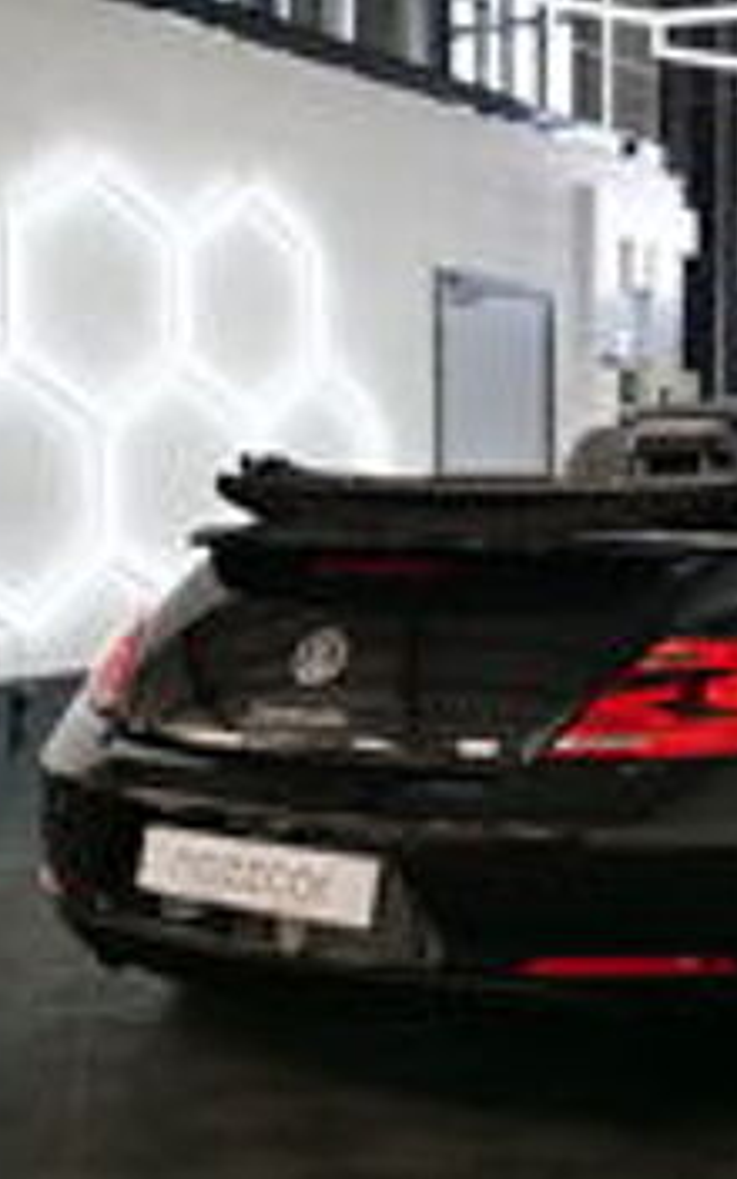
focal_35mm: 55
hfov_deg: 23.0
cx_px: 643
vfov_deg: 36.9
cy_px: 596
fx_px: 1768
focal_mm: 19
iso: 320
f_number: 3.2
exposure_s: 1/60
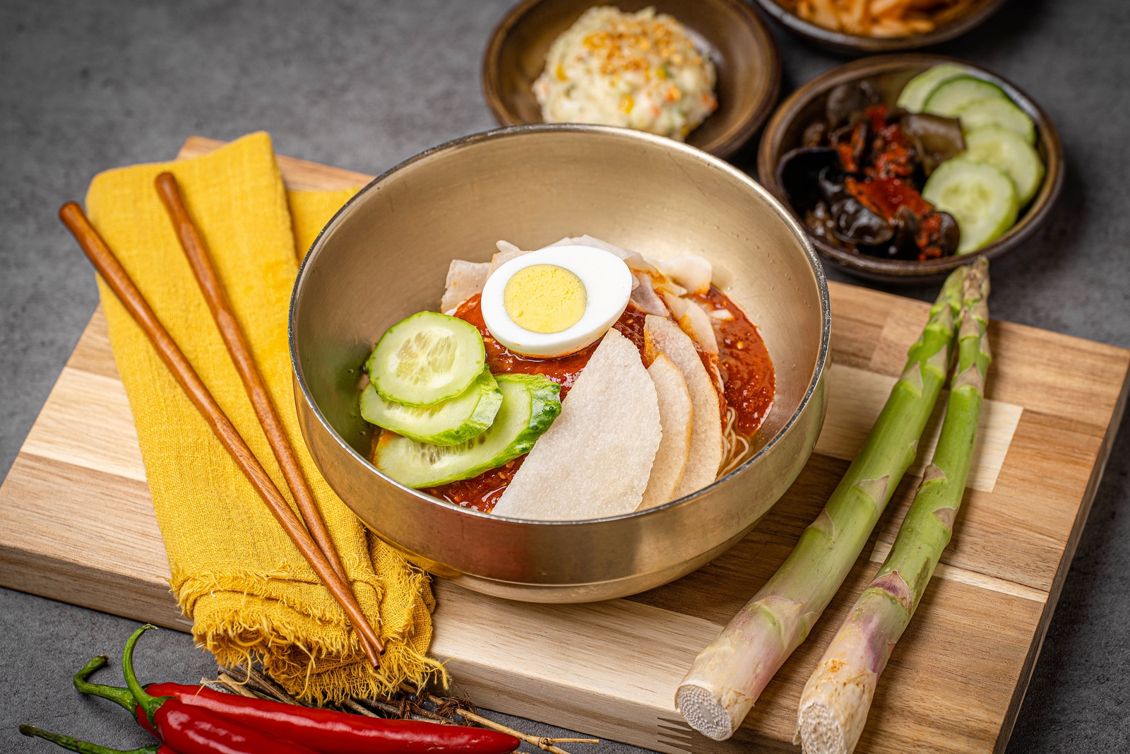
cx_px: 565
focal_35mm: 153
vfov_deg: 9.0
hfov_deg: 13.4
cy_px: 377
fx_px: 4803
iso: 100
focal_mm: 153
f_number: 5.6
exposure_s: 1/125
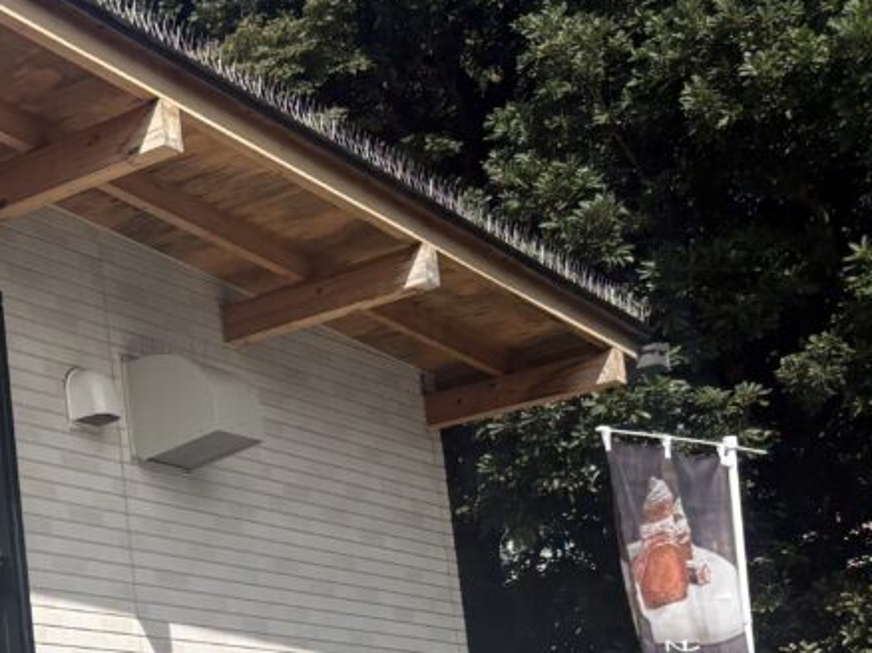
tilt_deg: +5.8
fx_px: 1913
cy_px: 687
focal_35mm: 76
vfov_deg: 18.7
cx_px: -386
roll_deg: +2.3
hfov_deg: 21.9
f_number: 1.6
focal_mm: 5.96
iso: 50
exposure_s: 1/4950
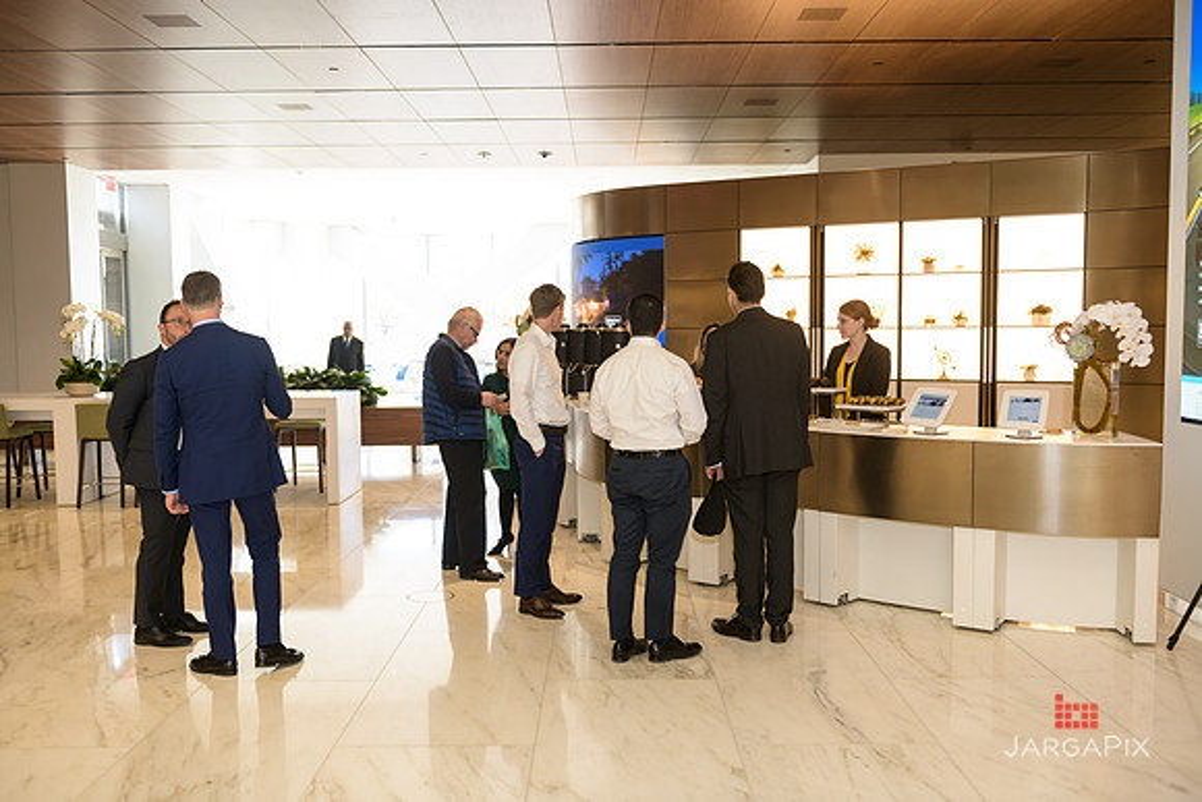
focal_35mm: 32
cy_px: 401
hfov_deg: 58.7
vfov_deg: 41.1
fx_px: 1069
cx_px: 601
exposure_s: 1/125
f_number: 3.2
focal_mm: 32
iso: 400
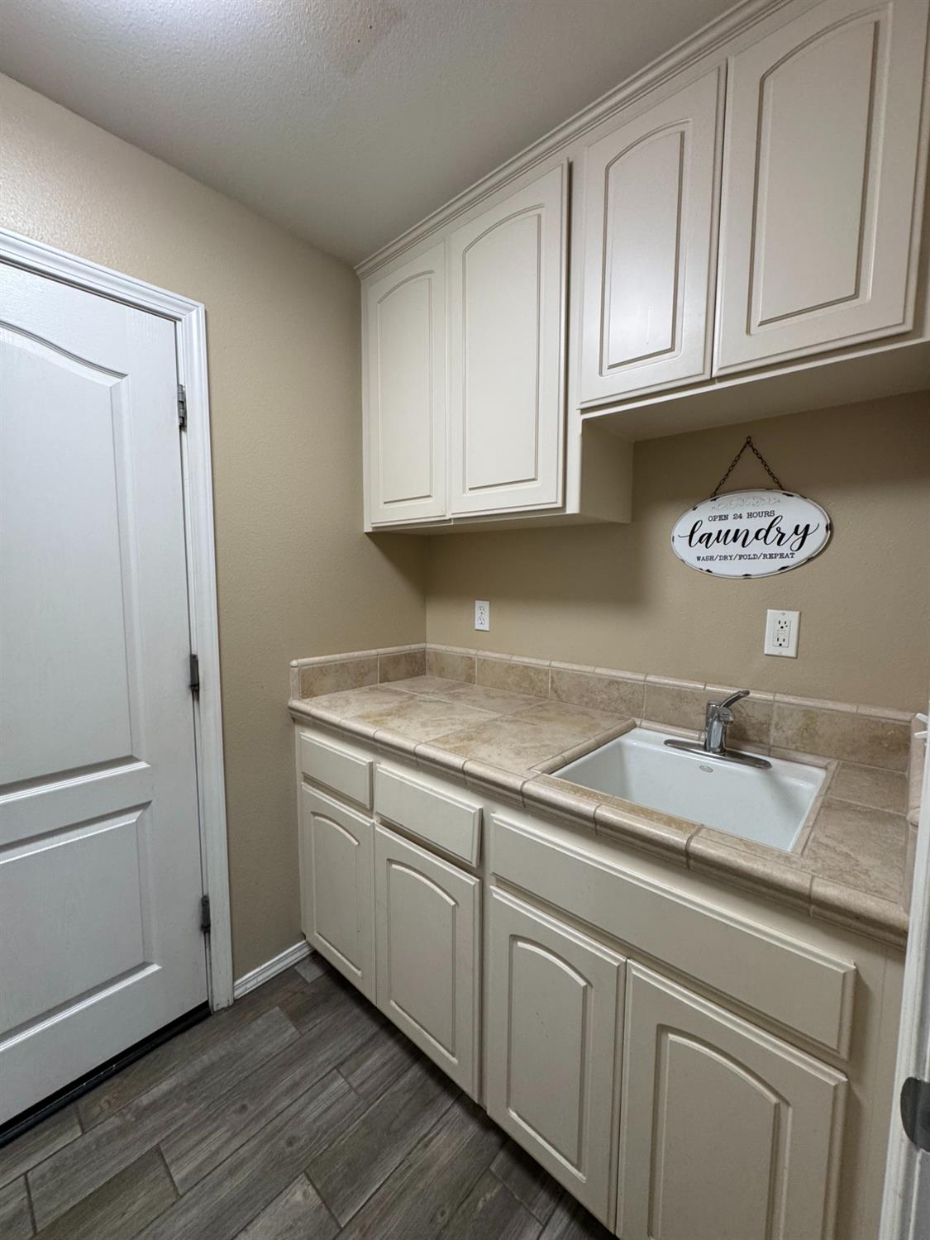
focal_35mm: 14
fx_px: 502
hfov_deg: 85.7
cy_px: 620
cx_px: 465
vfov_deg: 102.1
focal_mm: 2.22
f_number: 2.2
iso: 200
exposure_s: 1/120
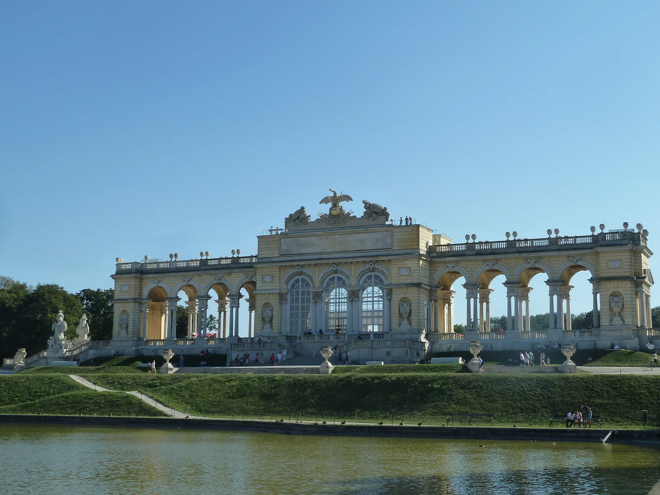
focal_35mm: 52
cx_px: 330
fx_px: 991
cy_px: 248
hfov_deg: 36.8
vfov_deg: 28.0
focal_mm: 8.5
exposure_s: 1/500
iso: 125
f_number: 5
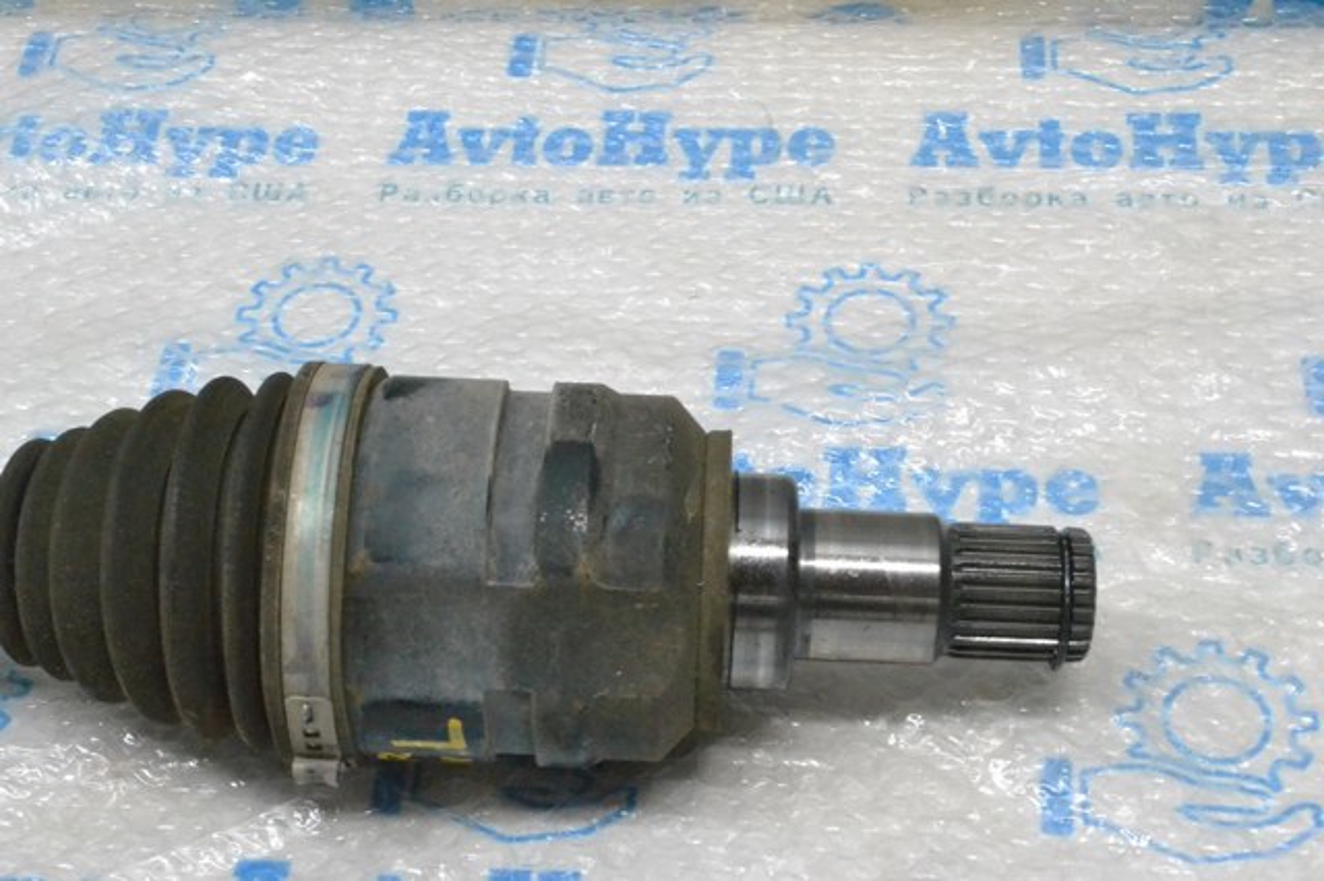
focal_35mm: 60
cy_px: 440
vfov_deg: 22.6
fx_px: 2205
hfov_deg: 33.4
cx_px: 662
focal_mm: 40
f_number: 14
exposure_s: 1/100
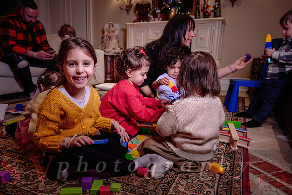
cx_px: 126
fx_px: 224
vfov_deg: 46.9
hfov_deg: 65.8
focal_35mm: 28
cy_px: 108
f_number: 4
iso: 500
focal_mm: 24
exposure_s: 1/100
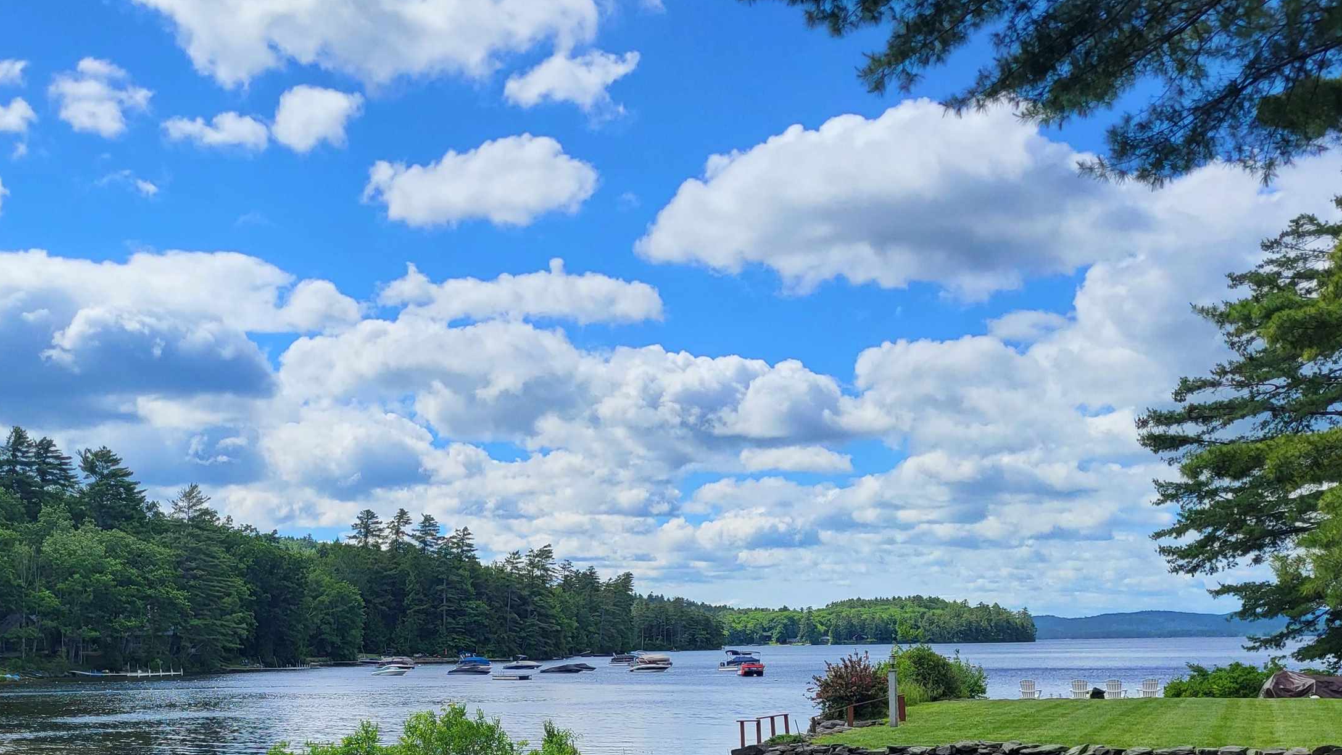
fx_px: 1424
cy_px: 707
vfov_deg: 28.4
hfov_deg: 50.1
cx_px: 526
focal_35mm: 40
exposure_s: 1/2977
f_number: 1.8
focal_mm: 5.4
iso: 40
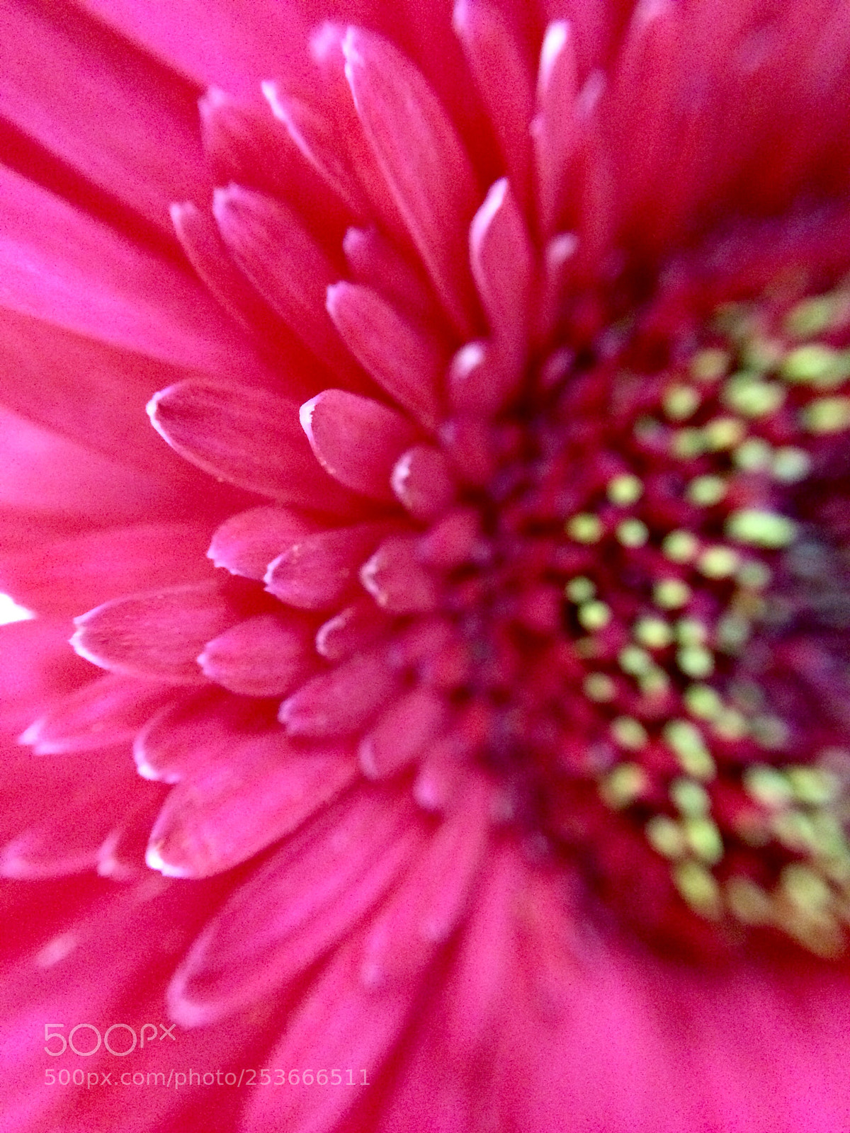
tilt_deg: -52.1
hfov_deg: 48.2
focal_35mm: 29
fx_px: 949
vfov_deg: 61.7
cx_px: 425
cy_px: 566
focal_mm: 4.15
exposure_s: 1/17
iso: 500
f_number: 2.2
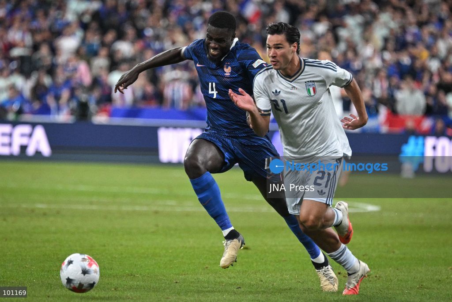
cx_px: 226
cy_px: 151
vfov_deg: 4.6
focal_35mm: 300
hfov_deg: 6.9
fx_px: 3767
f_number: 4
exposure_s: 1/2000
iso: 4000
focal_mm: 300
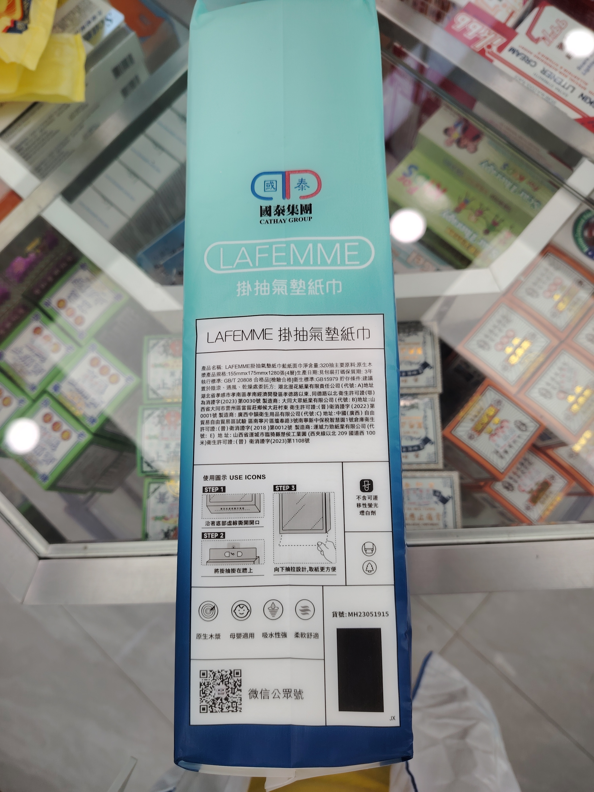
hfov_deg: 56.8
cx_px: 297
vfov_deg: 71.6
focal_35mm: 24
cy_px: 396
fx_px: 549
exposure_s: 1/100
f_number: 1.75
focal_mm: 5.25
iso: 100
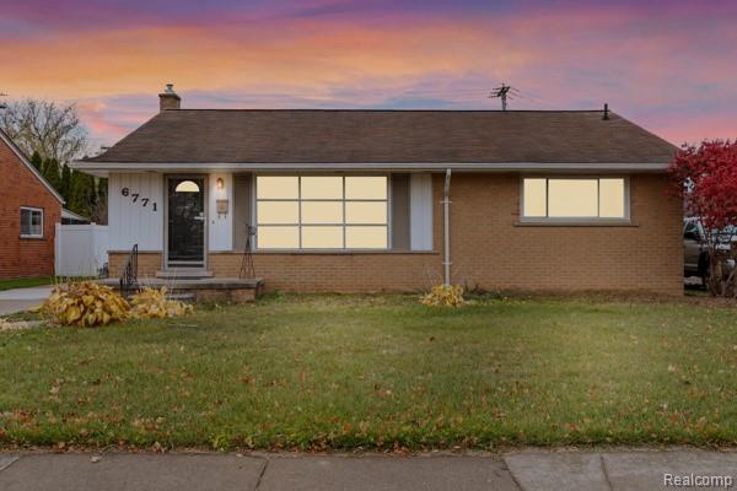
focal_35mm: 33
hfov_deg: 57.2
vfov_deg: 40.0
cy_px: 246
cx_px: 368
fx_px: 676
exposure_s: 1/15
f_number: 9
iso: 100
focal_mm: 33
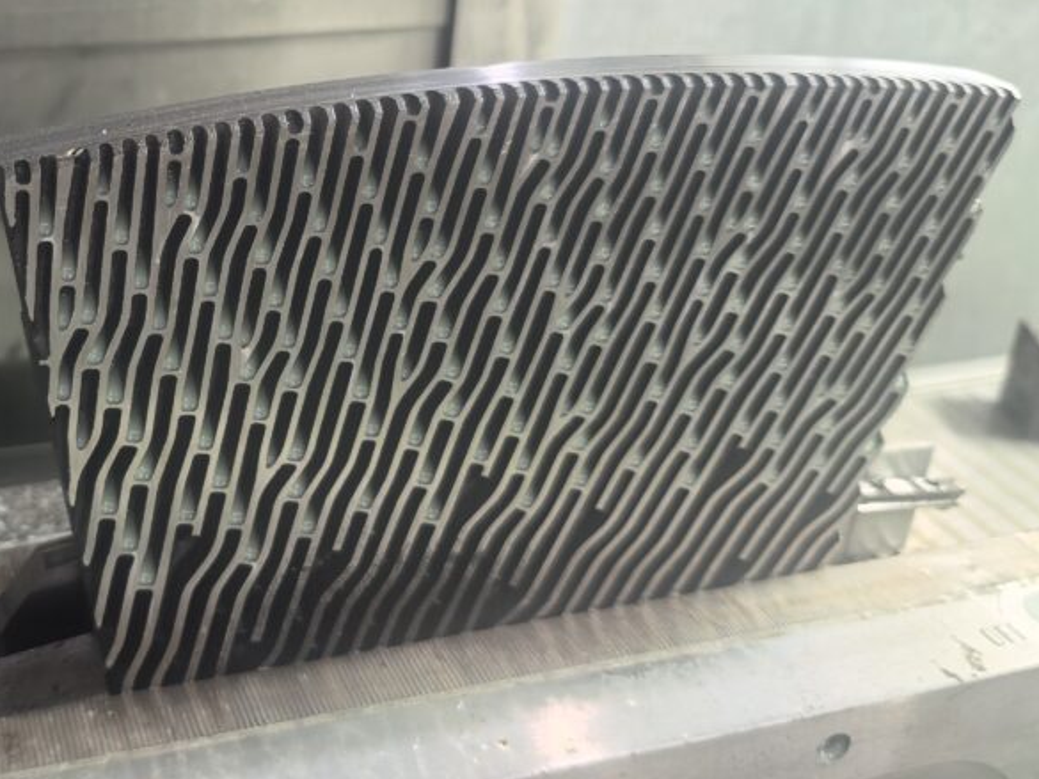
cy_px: 268
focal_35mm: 42
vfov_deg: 34.1
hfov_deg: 42.5
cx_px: 190
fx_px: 1261
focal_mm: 6.98
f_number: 1.4
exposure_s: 1/50
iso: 160
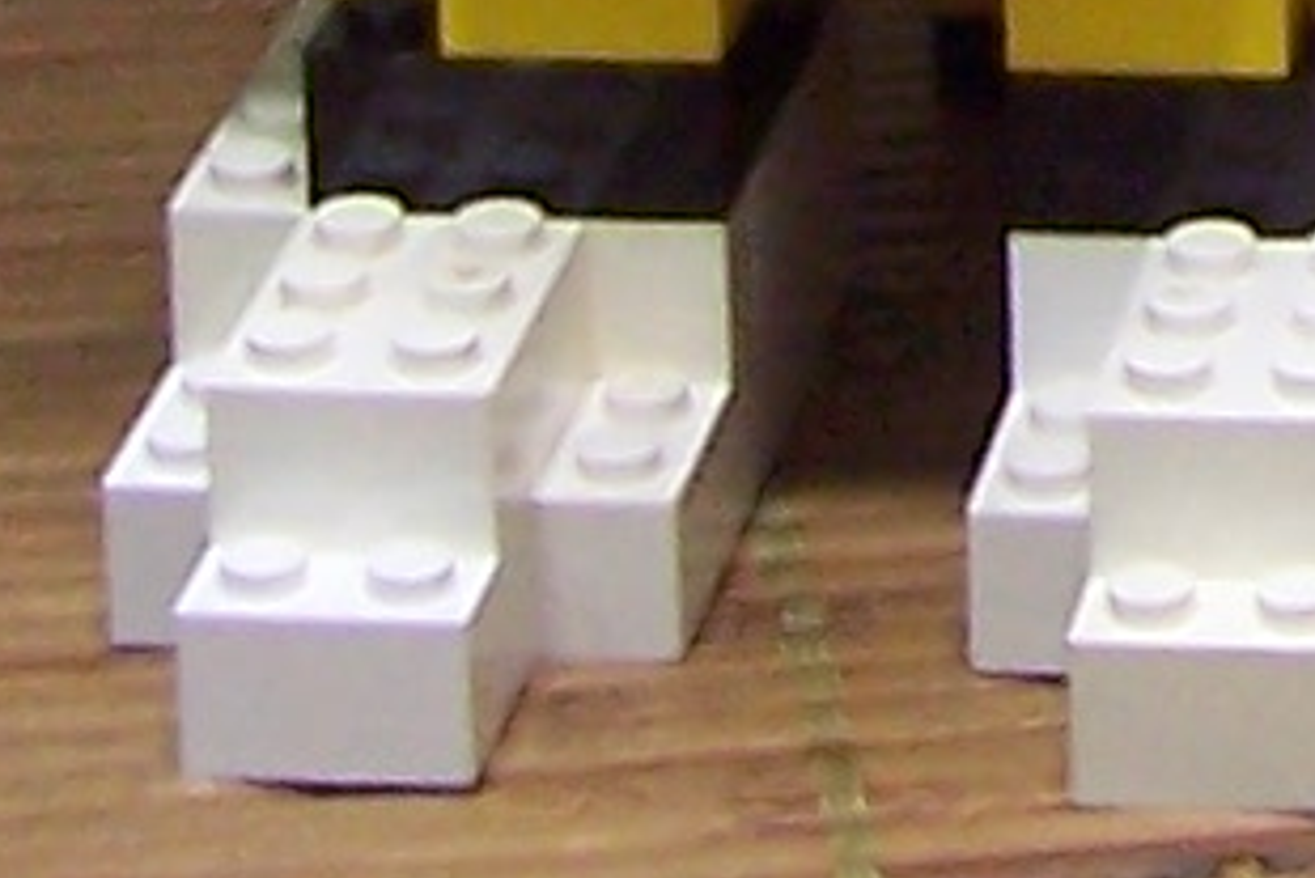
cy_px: -2240
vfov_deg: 4.9
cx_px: 2350
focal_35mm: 263
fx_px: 9611
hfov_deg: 7.6
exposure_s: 1/8
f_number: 2.7
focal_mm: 5.6
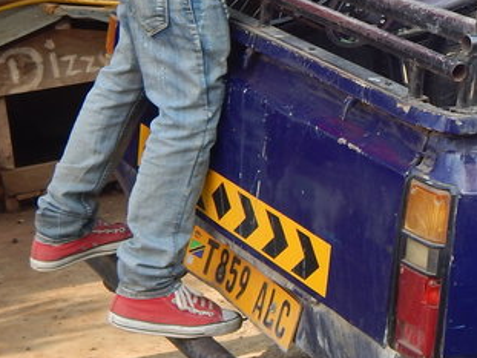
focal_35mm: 112
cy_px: -8
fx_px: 1543
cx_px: 607
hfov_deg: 16.7
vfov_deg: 13.0
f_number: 3.3
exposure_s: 1/125
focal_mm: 6.1
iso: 125
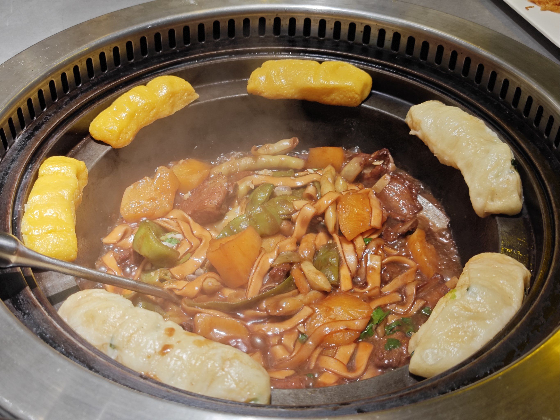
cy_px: 210
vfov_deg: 31.5
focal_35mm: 46
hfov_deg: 41.2
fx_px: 744
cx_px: 280
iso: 80
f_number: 1.9
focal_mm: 8.7
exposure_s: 1/100
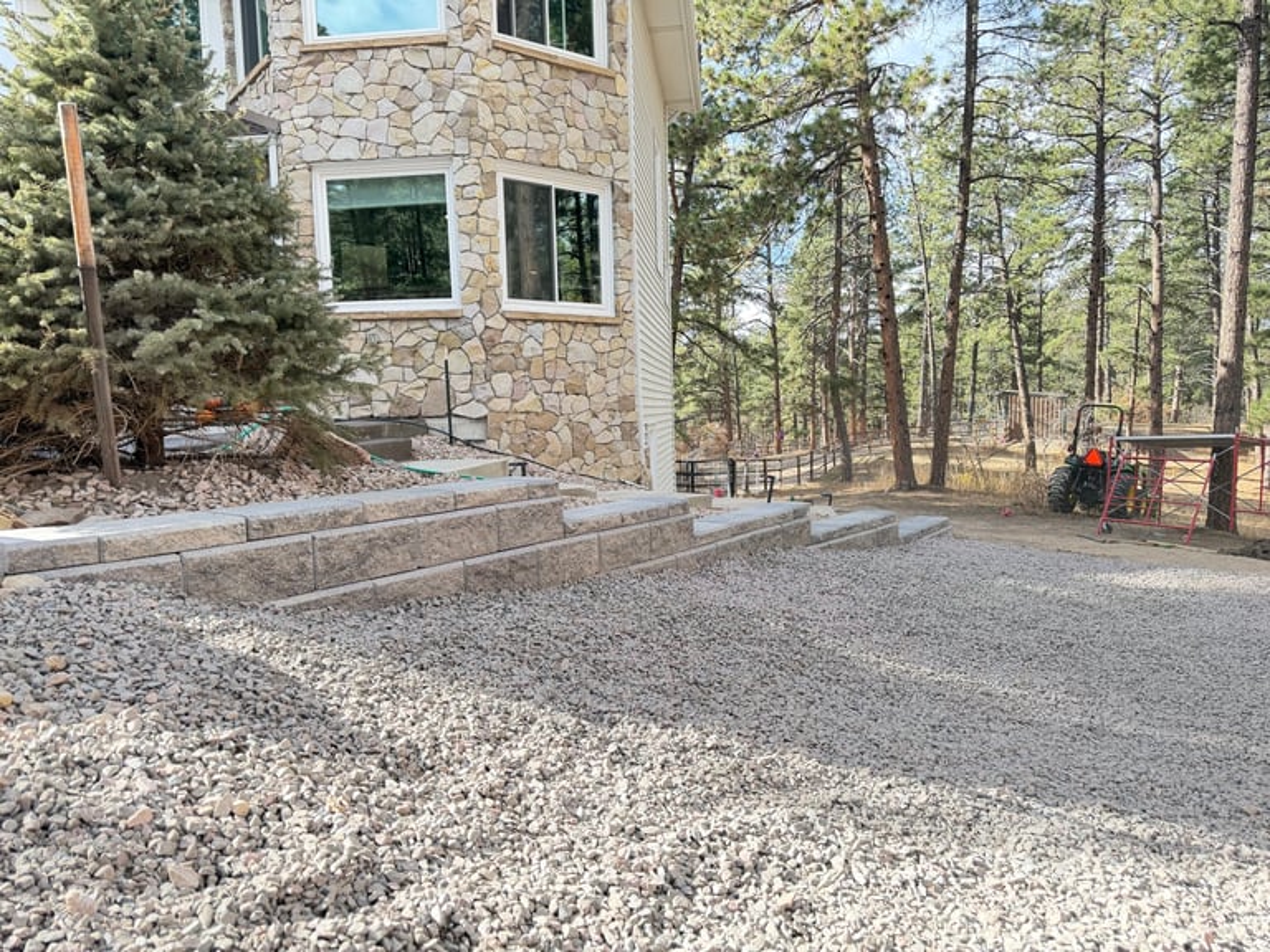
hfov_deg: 71.6
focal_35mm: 24
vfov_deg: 56.8
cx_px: 635
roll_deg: +1.6
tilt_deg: -4.7
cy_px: 476
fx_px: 881
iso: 100
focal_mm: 6.76
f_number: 1.78
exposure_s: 1/559
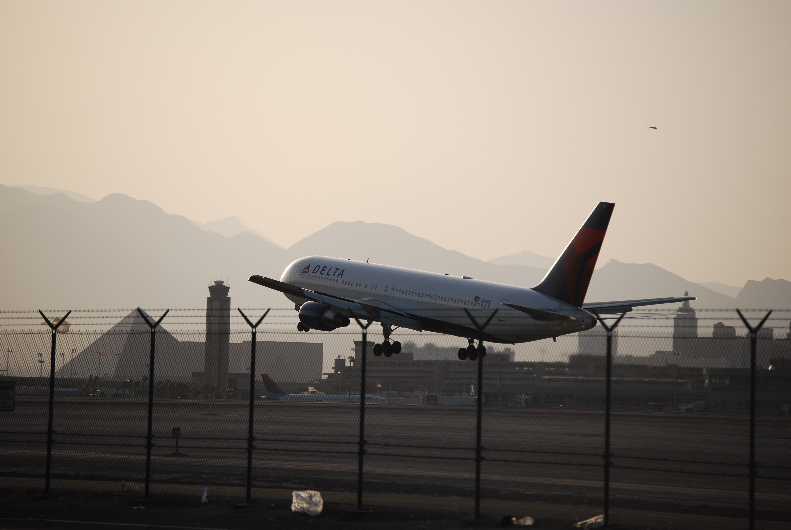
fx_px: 4455
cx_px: 396
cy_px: 265
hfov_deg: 10.1
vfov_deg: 6.8
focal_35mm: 202
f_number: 5
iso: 100
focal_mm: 135
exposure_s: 1/1000
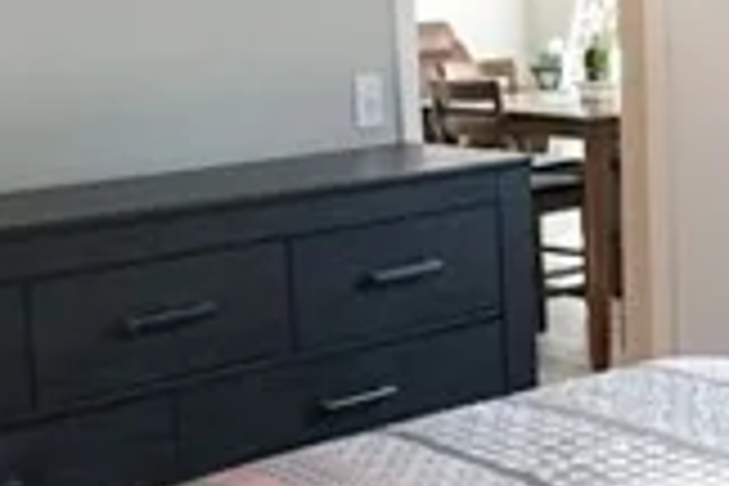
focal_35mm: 76
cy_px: 200
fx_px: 1539
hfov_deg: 25.9
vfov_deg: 17.9
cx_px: 639
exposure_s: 1/125
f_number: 7.1
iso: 5000
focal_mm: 12
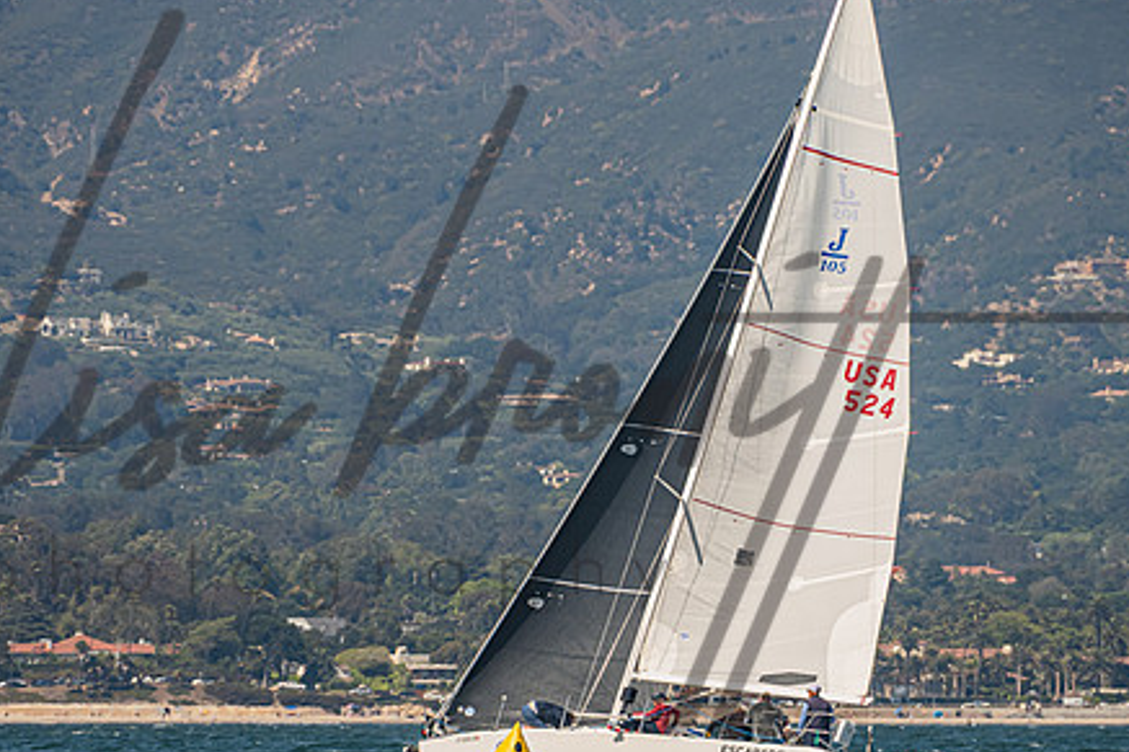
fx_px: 15298
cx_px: 556
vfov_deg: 2.8
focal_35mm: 488
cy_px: 490
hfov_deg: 4.2
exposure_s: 1/1250
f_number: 8
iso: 400
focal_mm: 290
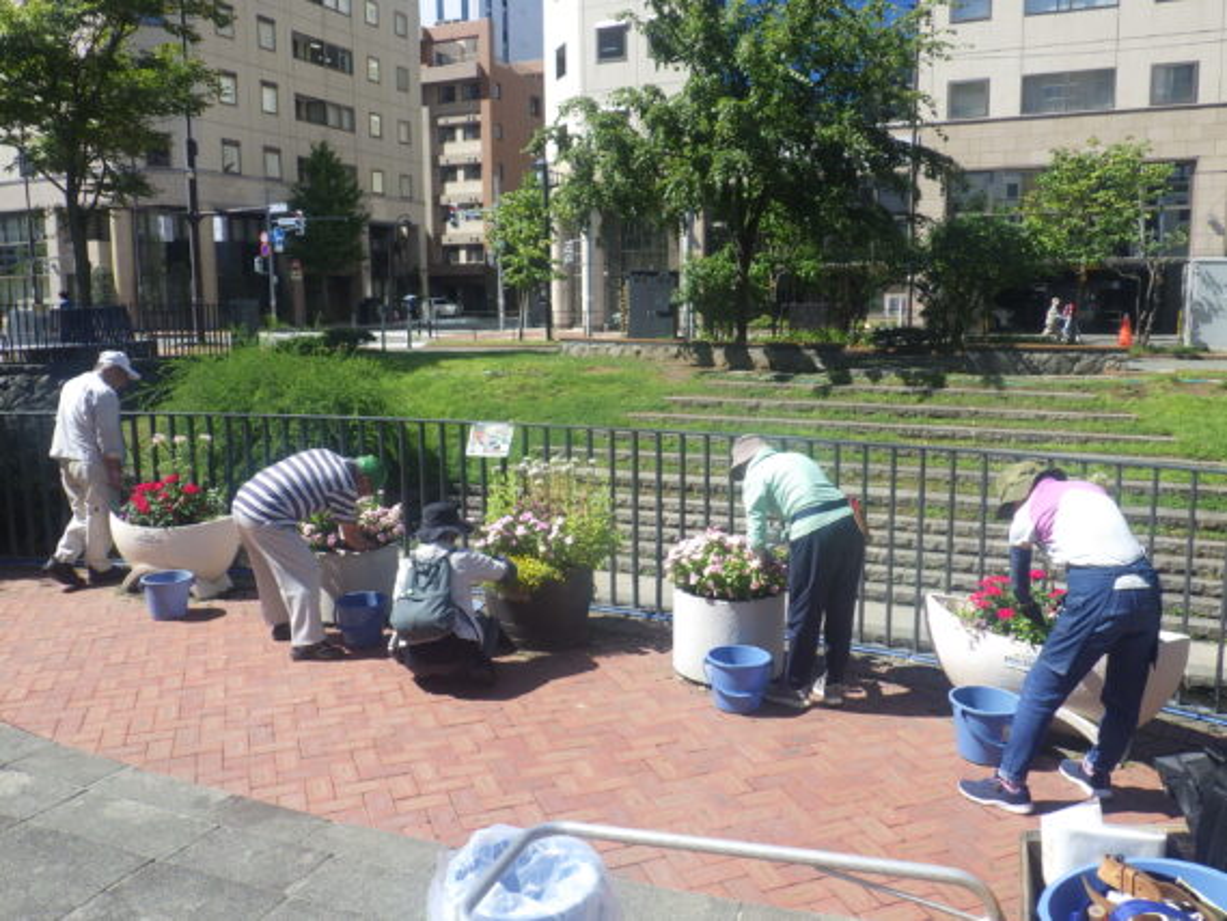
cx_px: 614
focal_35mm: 28
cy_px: 460
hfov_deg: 63.4
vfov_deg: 49.8
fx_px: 993
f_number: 4.2
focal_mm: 5
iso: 125
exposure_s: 1/640
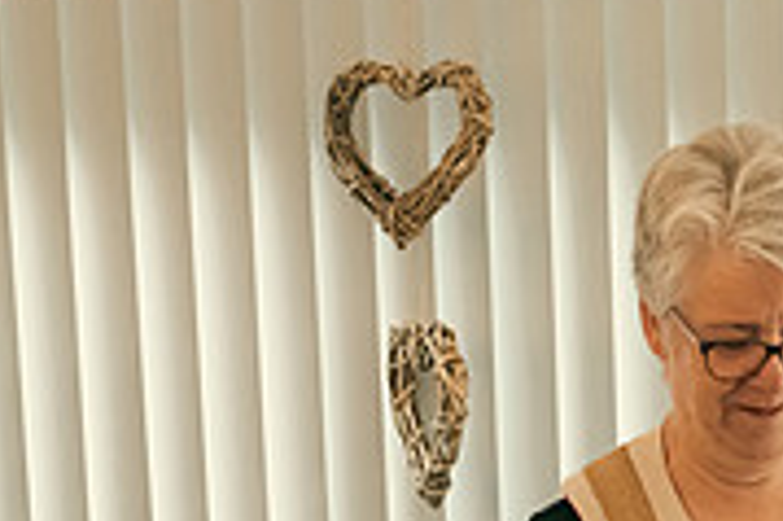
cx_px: 691
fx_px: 2369
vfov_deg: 12.2
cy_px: 641
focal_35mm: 109
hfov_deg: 18.5
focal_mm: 32
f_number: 3.5
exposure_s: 1/160
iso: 1600
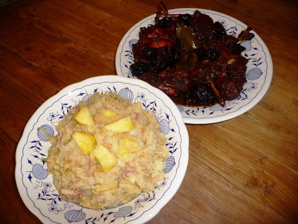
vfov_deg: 49.7
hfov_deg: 63.4
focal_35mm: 28
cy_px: 112
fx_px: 241
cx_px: 149
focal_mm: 4.7
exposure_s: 1/30
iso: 100
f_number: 3.3
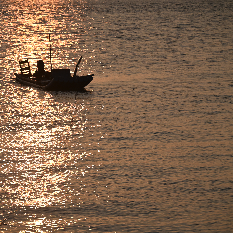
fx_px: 1561
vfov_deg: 8.5
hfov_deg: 8.5
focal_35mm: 205
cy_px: 117
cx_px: 81
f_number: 5.6
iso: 100
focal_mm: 160
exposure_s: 1/1000
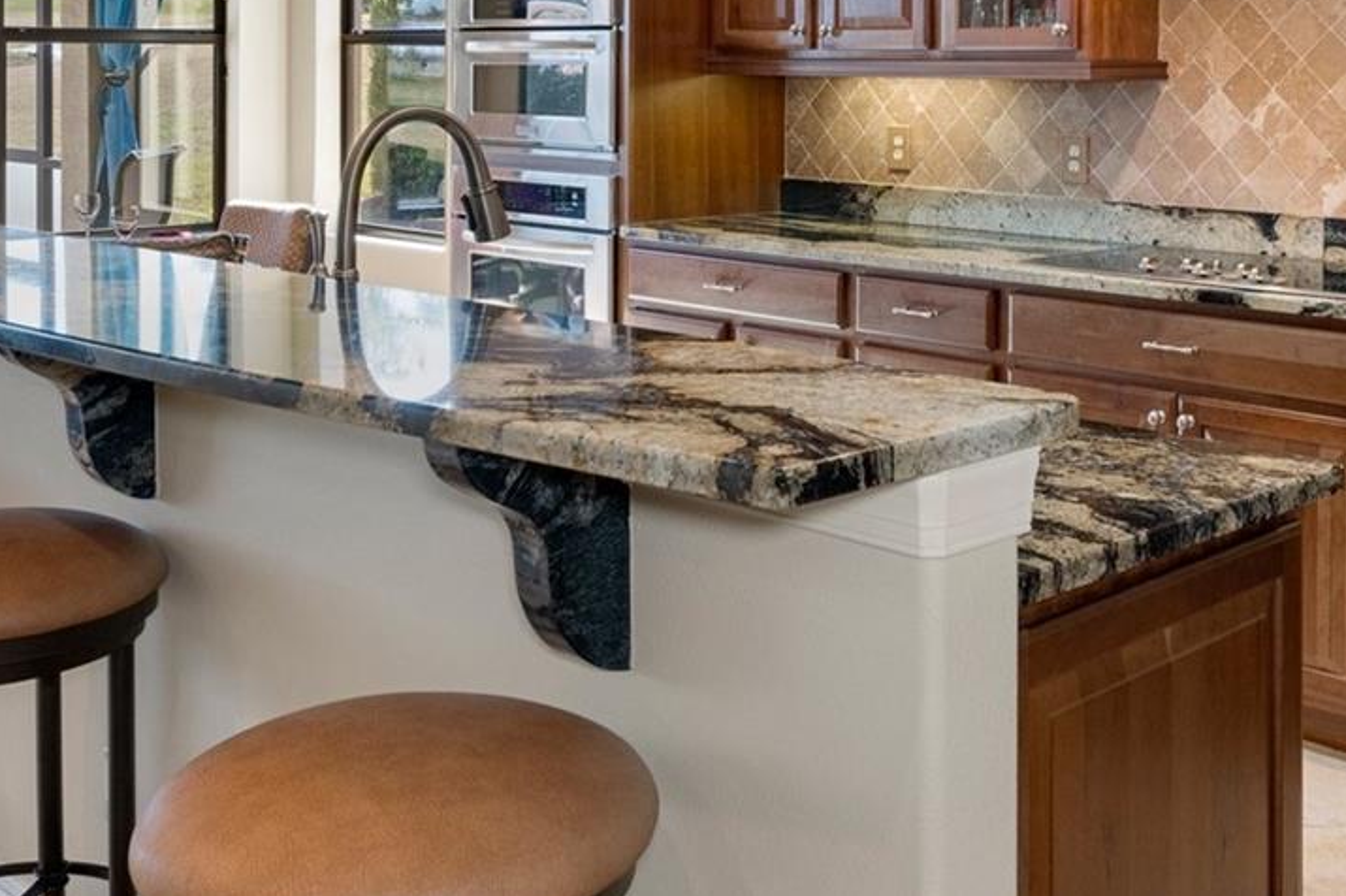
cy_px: 87
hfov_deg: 41.7
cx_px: 834
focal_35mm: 47
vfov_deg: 27.6
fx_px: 1756
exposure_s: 1/2.5
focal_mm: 14
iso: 320
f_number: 8
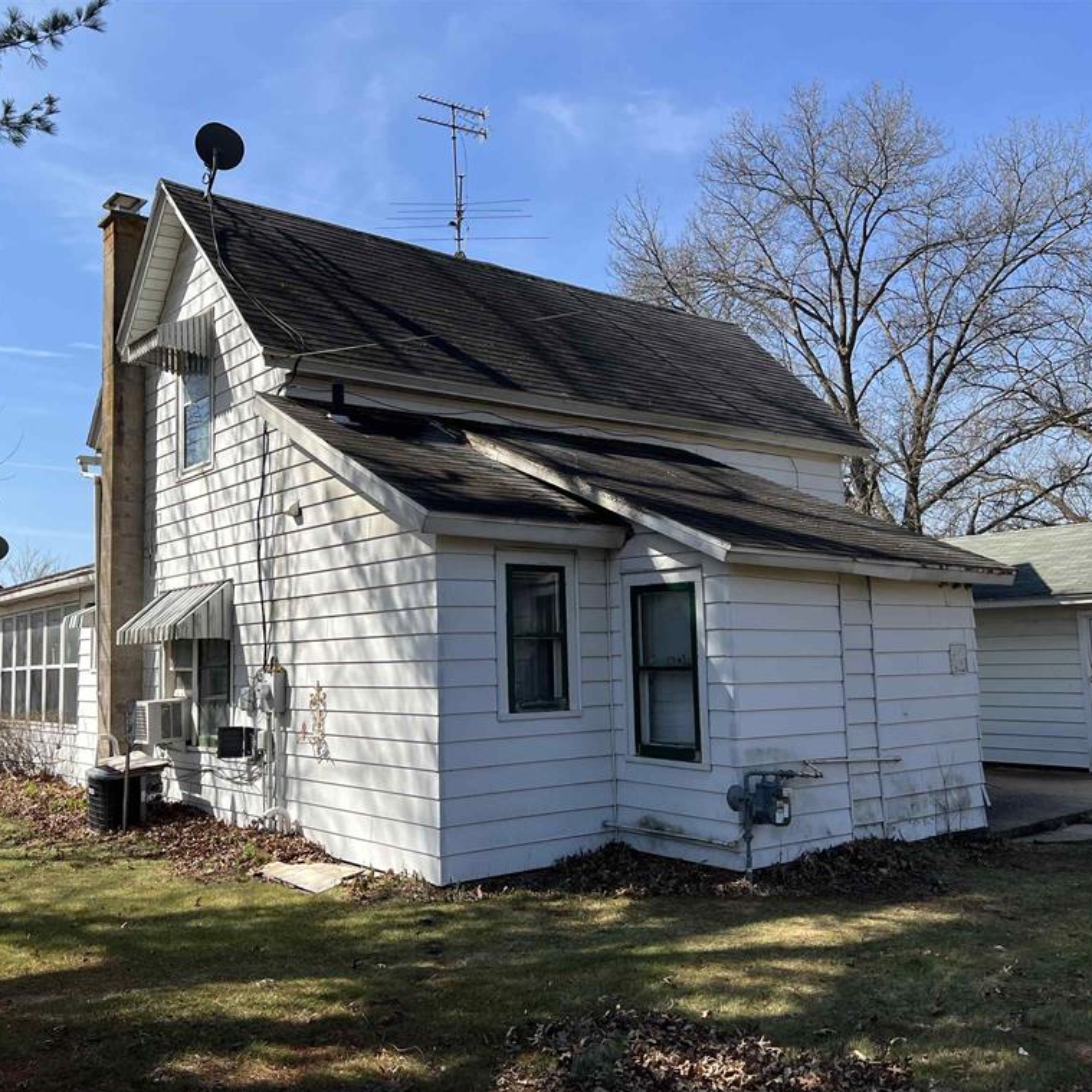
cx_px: 512
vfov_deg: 52.5
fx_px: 1106
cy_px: 551
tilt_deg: +9.0
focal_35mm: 31
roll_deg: +1.7
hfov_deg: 52.5
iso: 50
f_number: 1.5
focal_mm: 5.7
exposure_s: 1/3077
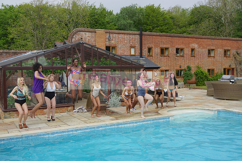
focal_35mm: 36
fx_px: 242
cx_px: 121
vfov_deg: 36.9
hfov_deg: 53.1
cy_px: 80
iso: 125
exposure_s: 1/500
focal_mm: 24
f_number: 6.3
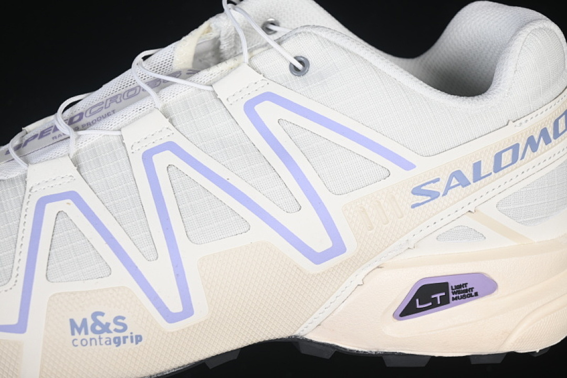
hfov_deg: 27.0
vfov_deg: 18.2
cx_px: 284
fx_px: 1181
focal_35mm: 75
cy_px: 189
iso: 160
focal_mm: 50
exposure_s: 1/80
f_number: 7.1
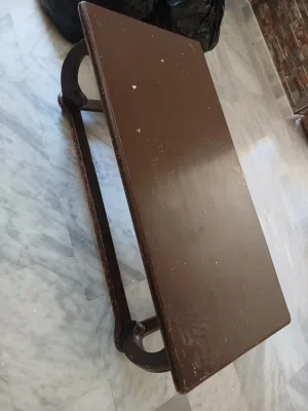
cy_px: 206
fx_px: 320
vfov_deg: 65.3
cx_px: 154
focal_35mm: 27
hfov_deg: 51.4
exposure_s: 1/20
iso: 500
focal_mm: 3.98
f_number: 1.8
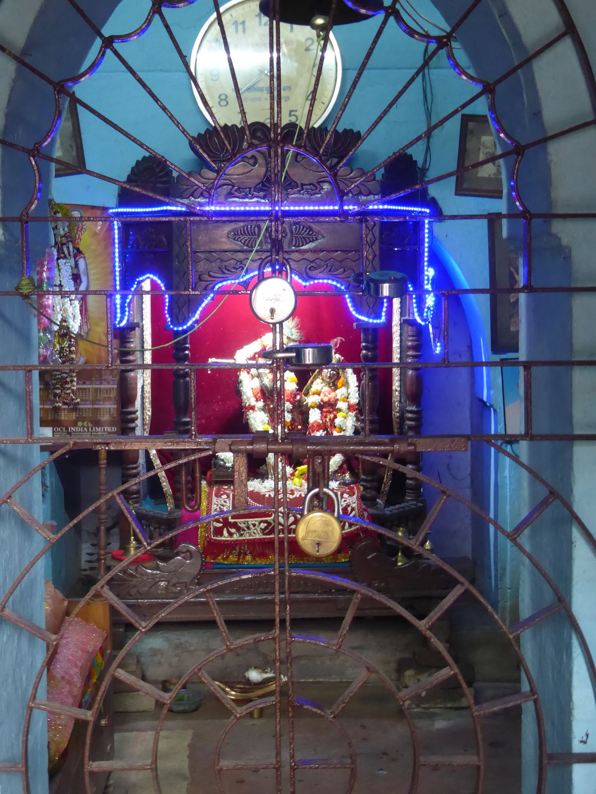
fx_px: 1377
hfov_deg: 24.4
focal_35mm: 60
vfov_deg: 32.2
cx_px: 298
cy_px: 397
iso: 800
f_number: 4.2
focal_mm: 10.3
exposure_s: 1/10
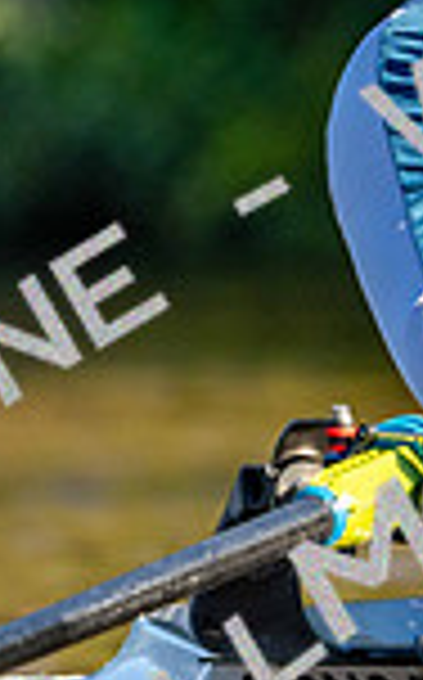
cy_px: 173
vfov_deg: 1.3
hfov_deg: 0.8
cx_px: 918
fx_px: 29005
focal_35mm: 1568
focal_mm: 400
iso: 720
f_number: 4.5
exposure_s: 1/2500
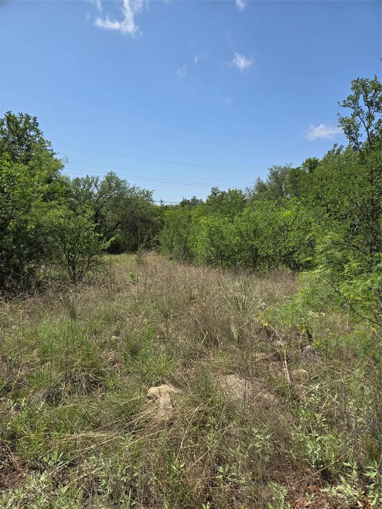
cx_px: 191
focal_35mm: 23
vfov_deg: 73.9
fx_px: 338
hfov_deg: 58.9
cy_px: 254
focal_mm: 5.4
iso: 25
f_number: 1.8
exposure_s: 1/2289
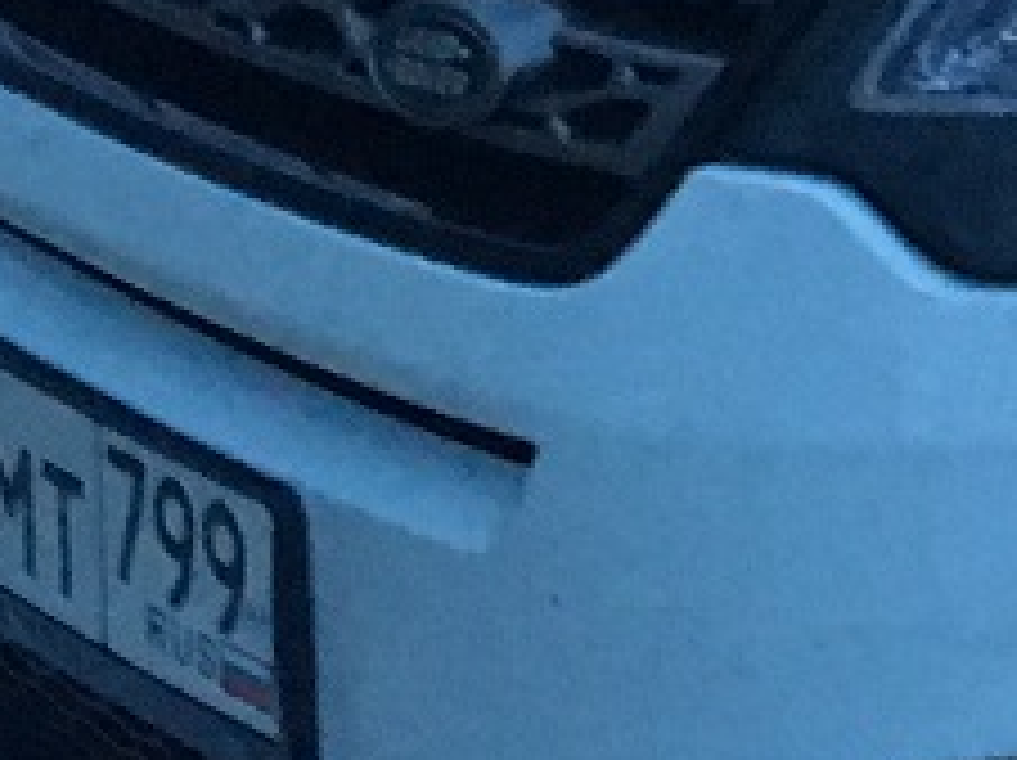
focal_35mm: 180
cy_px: -162
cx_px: 2484
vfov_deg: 8.1
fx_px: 5283
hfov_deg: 9.7
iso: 200
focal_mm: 4.15
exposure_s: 1/25
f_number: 2.2
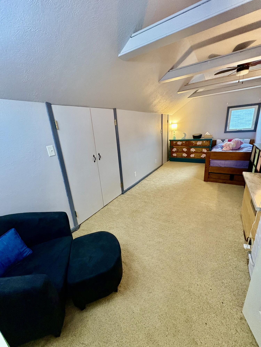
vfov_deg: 102.1
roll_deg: +4.4
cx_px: 130
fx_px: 141
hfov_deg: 85.7
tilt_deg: -17.1
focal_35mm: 14
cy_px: 174
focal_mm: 2.22
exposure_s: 1/60
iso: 640
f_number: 2.2
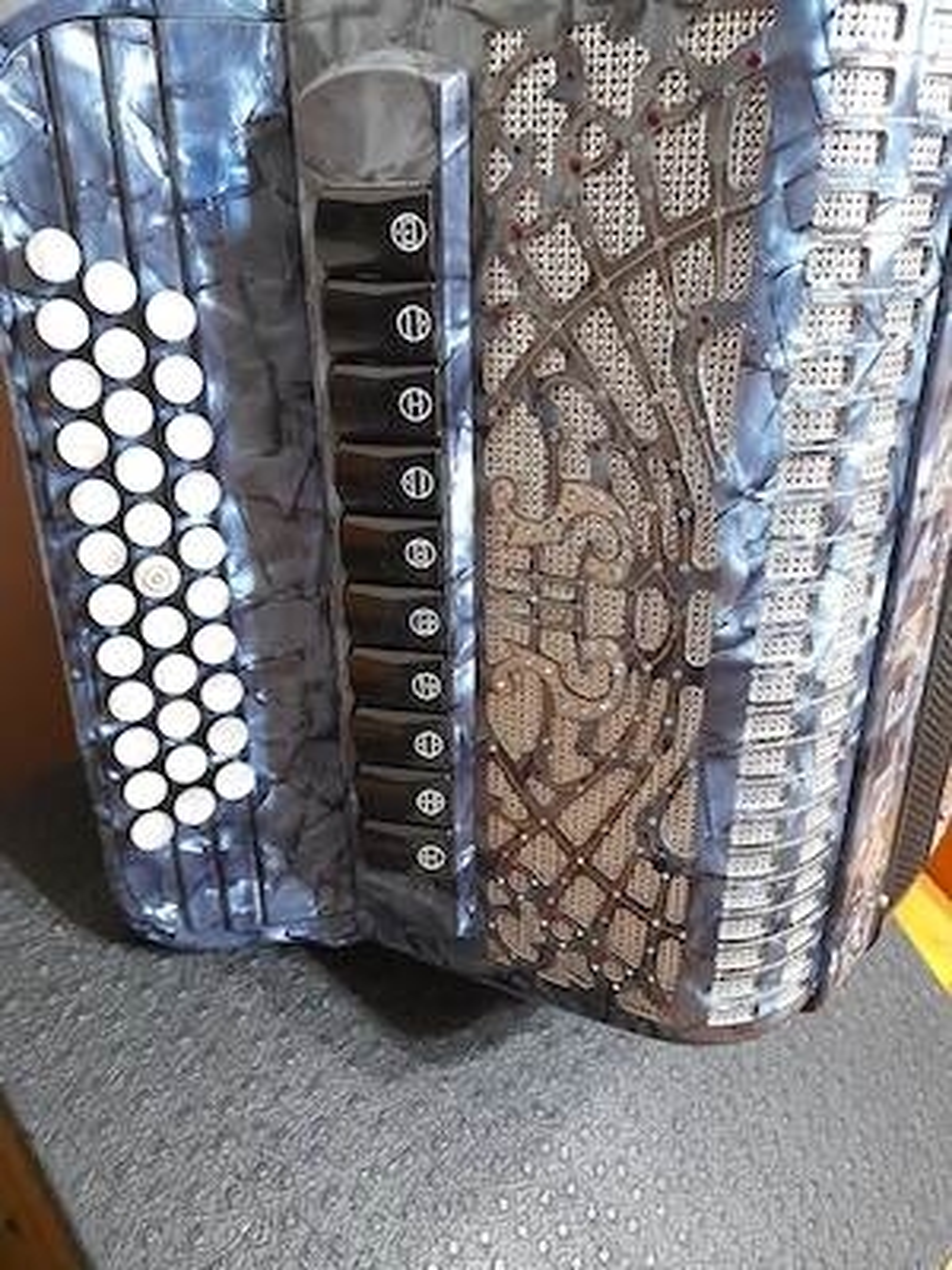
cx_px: 476
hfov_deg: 54.9
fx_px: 917
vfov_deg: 69.4
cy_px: 635
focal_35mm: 25
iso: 500
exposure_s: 1/25
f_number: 2
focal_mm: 4.6
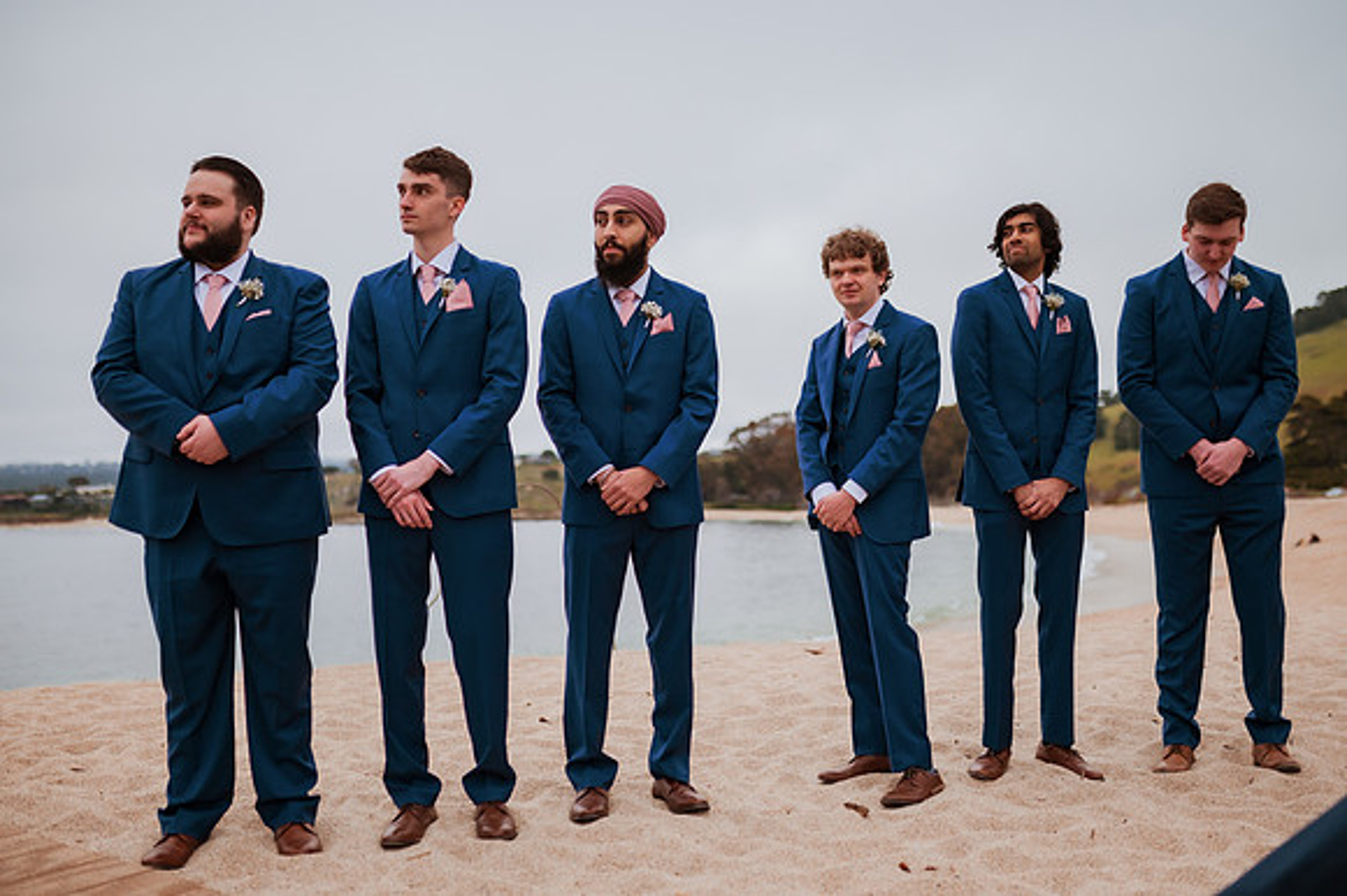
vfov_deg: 36.7
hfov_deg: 53.0
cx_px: 688
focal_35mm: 36
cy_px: 463
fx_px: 1352
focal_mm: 35
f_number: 1.8
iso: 500
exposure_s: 1/4000
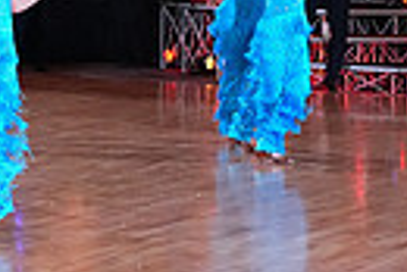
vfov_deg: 6.7
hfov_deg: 9.4
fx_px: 2320
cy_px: 52
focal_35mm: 205
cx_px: -394
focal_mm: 46
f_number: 5.6
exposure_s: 1/400
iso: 5000
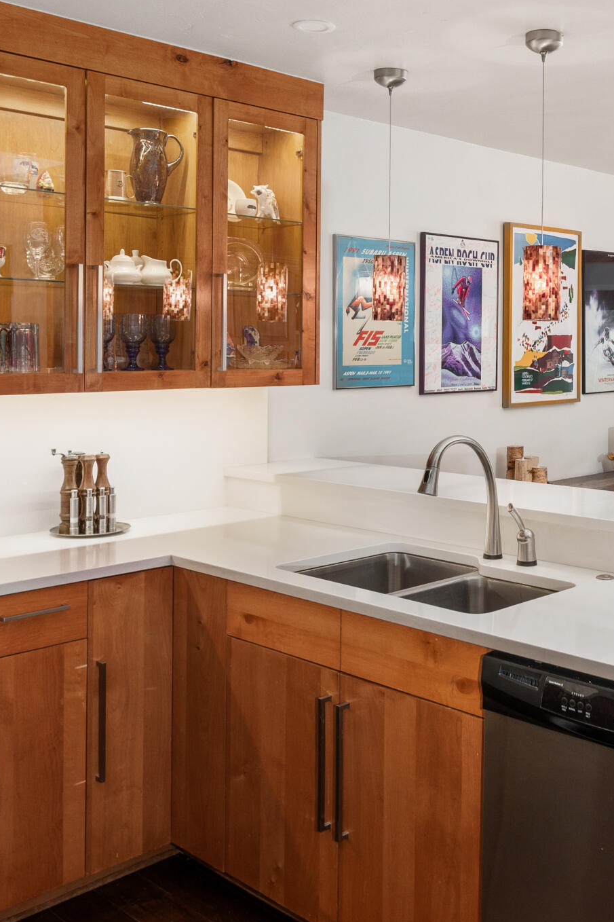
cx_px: 480
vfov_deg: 46.0
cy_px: 350
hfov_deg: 31.2
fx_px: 1075
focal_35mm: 42
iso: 400
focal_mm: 19
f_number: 7.1
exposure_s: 1.6
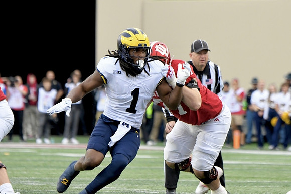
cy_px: 97
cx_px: 146
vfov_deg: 3.0
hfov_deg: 4.4
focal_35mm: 465
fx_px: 3756
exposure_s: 1/1000
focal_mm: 310
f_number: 5.6
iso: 2000
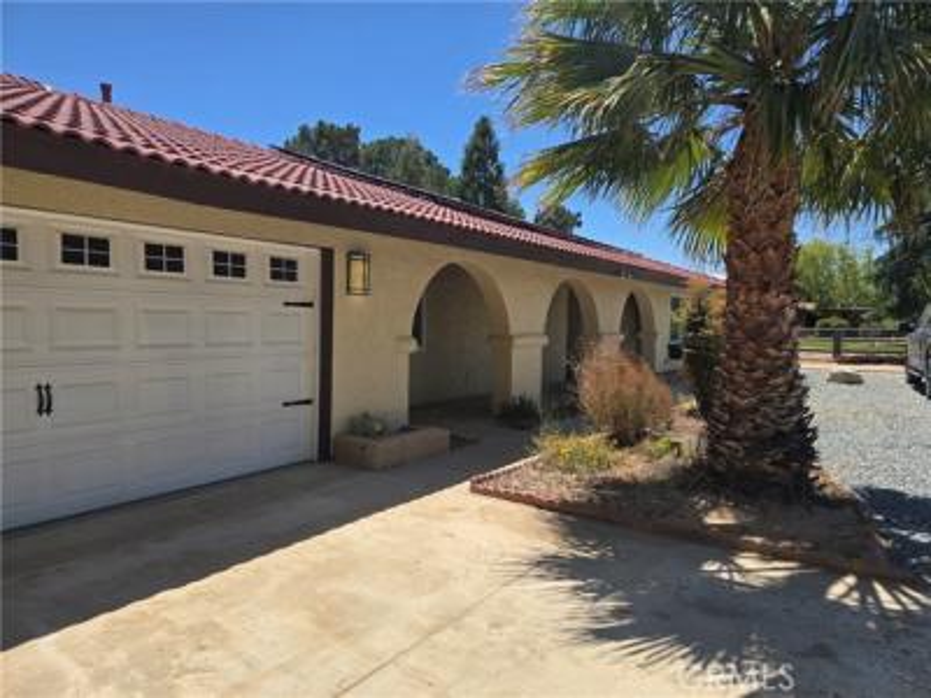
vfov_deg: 58.9
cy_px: 349
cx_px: 466
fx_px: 619
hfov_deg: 73.9
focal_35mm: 23
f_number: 1.7
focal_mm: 6.3
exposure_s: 1/730
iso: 12
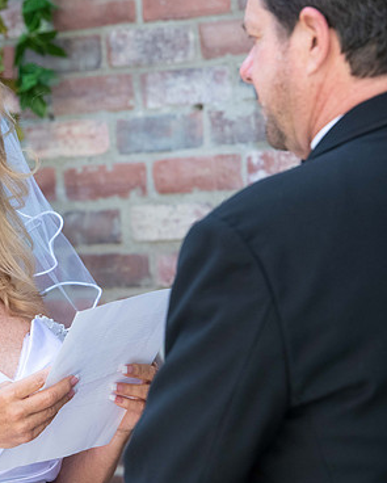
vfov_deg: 9.3
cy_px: 238
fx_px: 2960
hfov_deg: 7.5
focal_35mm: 207
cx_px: 56
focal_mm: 140
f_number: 5.6
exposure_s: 1/640
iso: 1250
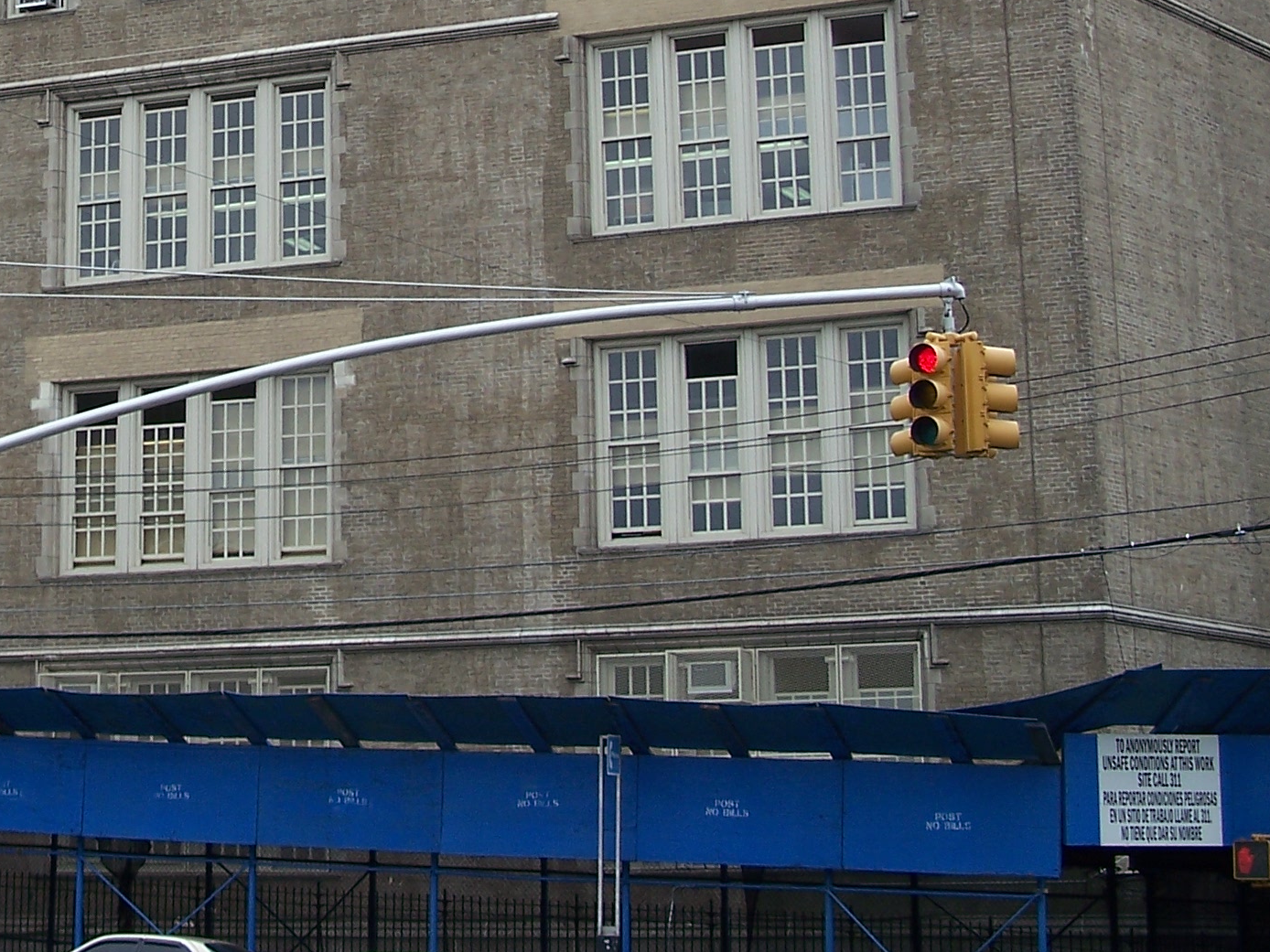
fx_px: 3192
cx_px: 25
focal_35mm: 87
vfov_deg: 16.7
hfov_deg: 21.8
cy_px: 100
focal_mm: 7.8
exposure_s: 1/400
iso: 64
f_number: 2.8
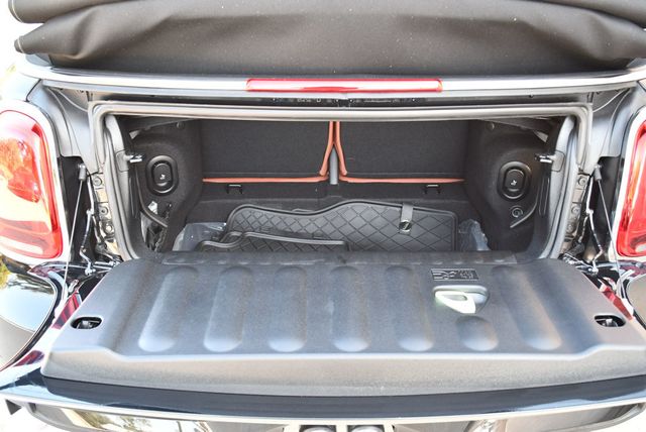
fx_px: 647
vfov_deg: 36.9
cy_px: 216
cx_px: 323
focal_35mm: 36
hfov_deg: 53.1
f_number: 3.5
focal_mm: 18
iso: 800
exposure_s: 1/125
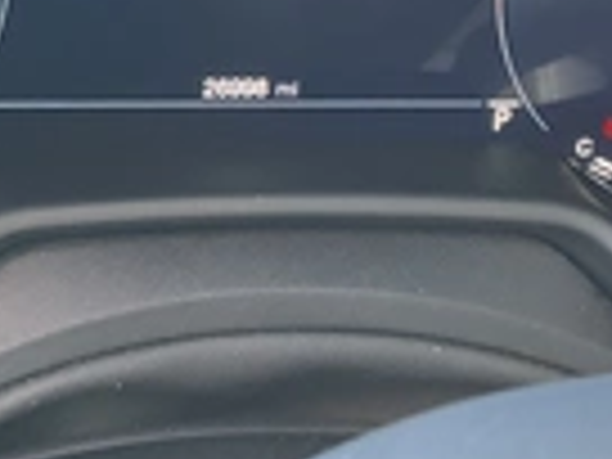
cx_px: 108
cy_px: 14
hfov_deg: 22.7
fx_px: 1503
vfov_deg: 17.0
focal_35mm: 85
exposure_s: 1/60
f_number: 1.8
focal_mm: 3
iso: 200
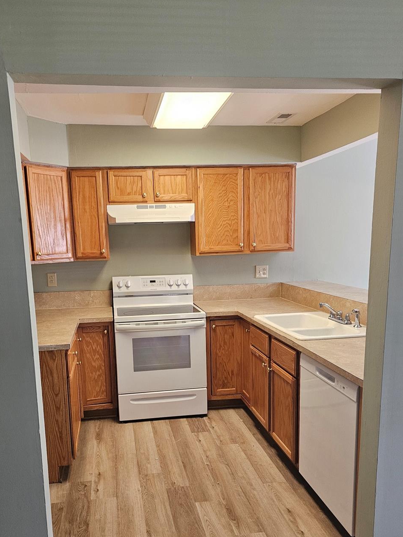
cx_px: 175
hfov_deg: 49.6
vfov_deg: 63.0
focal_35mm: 28
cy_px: 315
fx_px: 435
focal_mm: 6.3
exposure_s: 1/120
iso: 400
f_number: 1.7
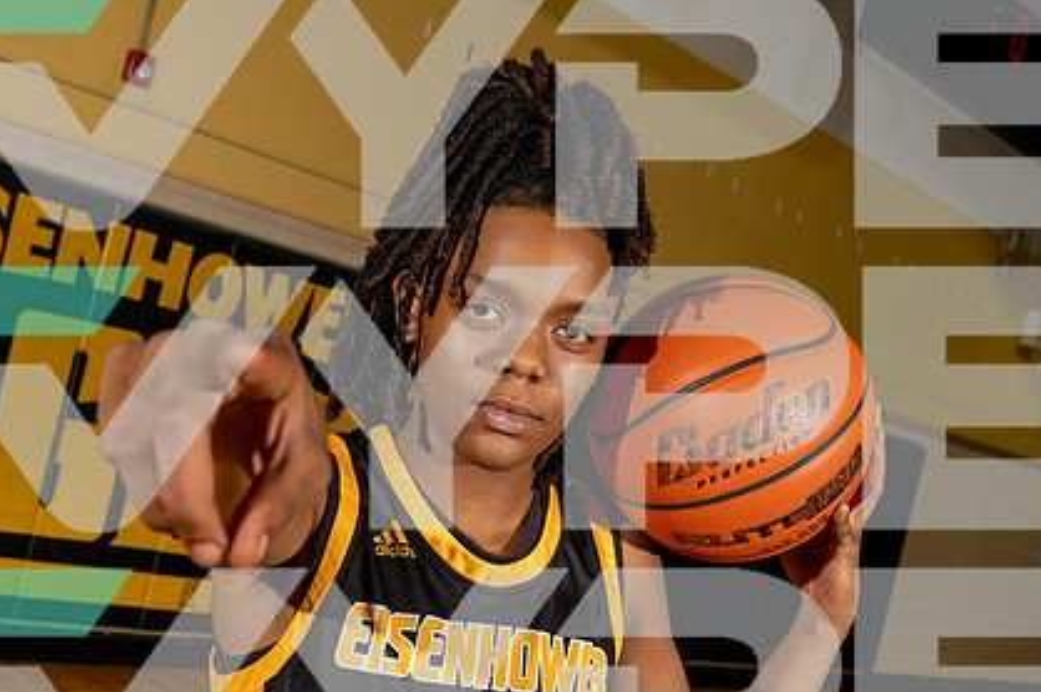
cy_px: 400
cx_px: 516
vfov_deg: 26.9
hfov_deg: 39.6
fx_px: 1445
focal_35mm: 50
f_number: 8
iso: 800
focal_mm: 36
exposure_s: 1/250
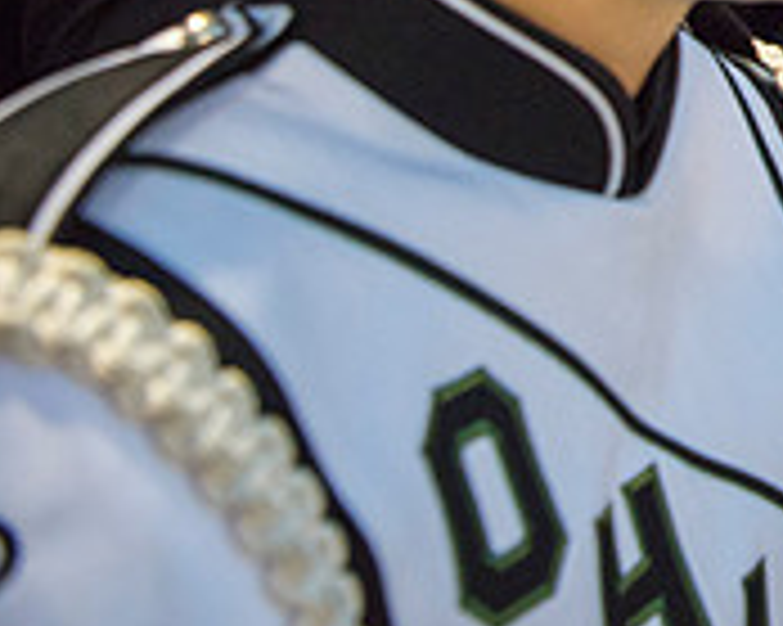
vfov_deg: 19.2
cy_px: -133
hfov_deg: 20.9
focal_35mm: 75
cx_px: 1224
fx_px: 1737
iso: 2000
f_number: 3.2
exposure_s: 1/320
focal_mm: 24
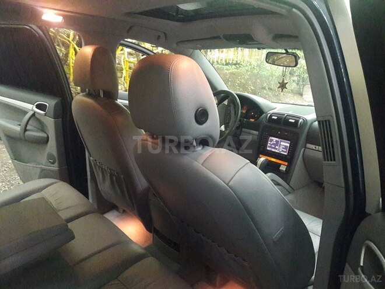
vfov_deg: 49.7
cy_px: 144
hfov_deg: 63.4
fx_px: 311
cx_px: 192
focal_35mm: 28
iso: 800
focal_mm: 3.7
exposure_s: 1/17
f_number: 1.9
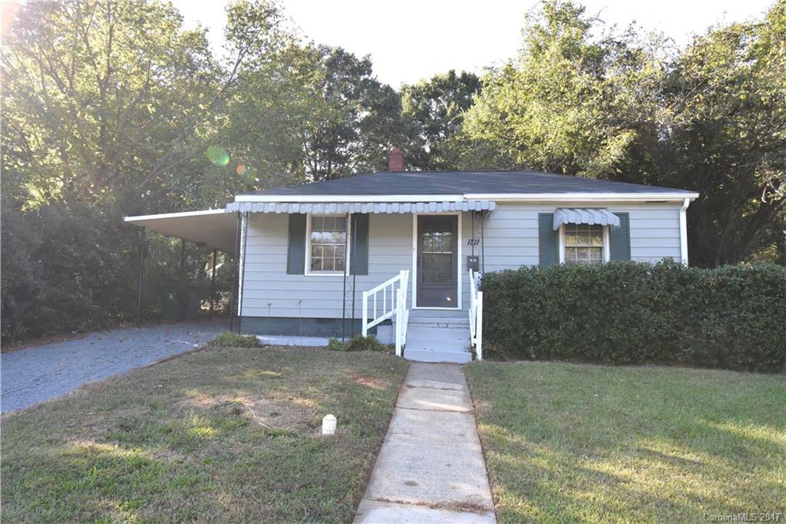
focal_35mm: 22
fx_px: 491
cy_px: 262
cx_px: 393
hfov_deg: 77.3
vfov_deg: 56.1
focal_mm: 15
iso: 800
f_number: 8
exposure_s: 1/400
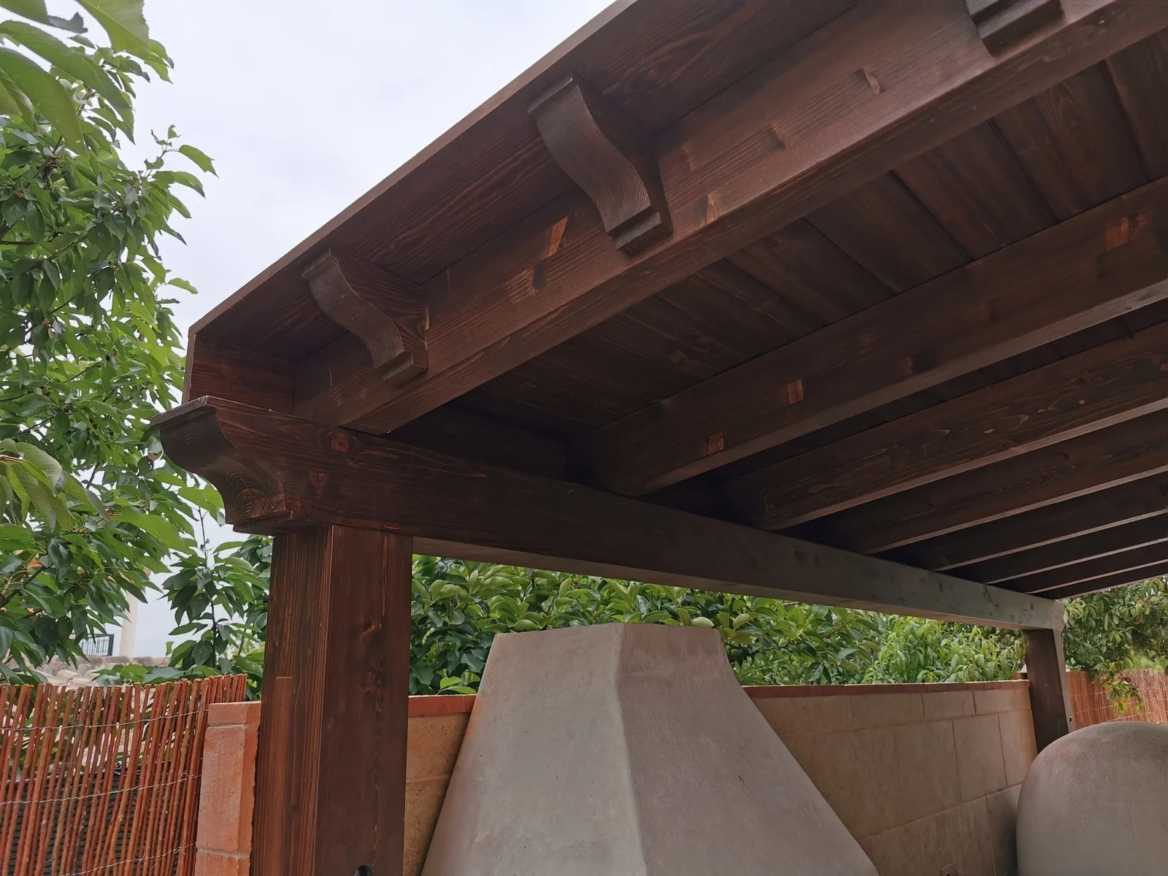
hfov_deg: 65.3
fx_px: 911
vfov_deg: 51.4
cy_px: 438
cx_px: 584
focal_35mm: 27
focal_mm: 5.56
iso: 50
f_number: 1.6
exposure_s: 1/1068
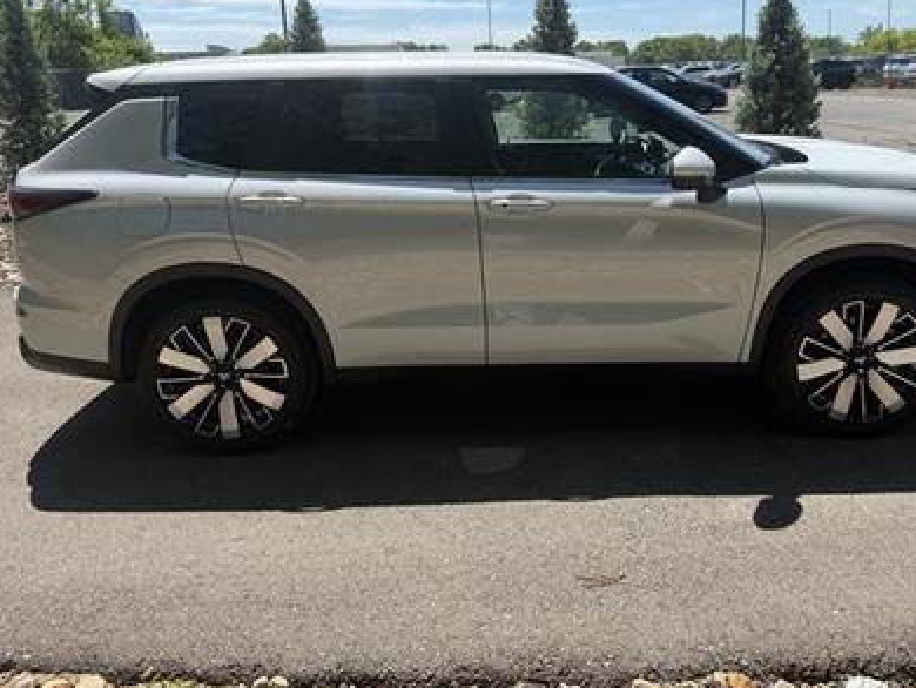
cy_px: 265
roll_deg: +1.4
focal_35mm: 31
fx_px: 821
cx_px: 500
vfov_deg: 45.2
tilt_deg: -9.4
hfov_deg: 58.2
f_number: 1.78
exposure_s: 1/4167
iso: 80
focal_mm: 6.76
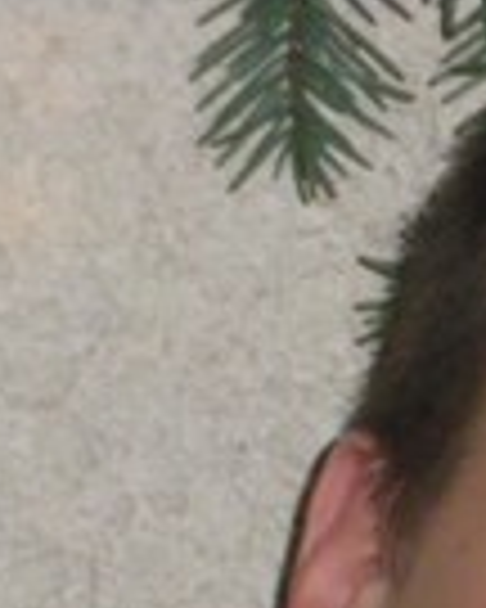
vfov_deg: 5.2
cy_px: 1072
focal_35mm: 370
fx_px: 6652
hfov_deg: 4.1
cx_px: 1341
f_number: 4.8
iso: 400
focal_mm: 14.1
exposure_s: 1/80
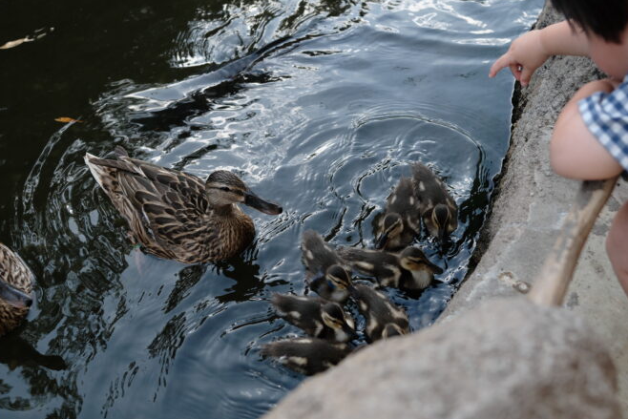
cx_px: 374
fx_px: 733
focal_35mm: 42
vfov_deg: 31.9
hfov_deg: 46.2
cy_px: 187
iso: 320
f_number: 2.5
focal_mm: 18
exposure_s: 1/500
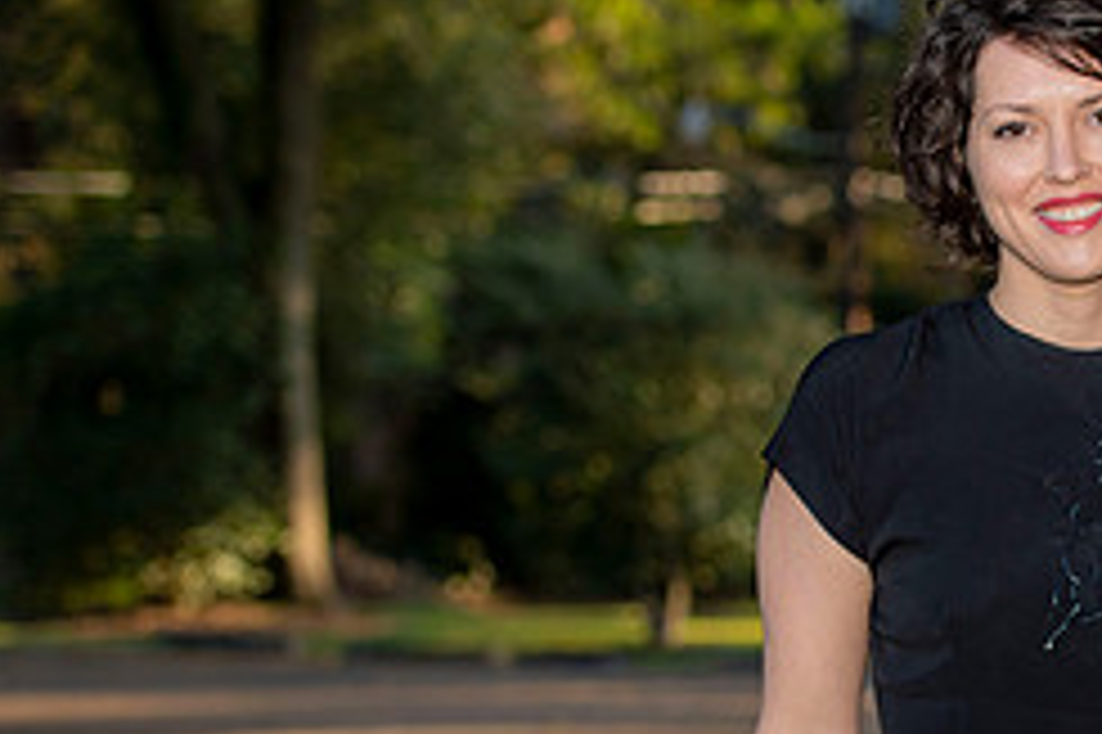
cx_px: 1196
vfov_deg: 8.2
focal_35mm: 166
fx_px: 5078
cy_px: 635
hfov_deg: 12.2
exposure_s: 1/250
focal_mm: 70
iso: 200
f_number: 3.5
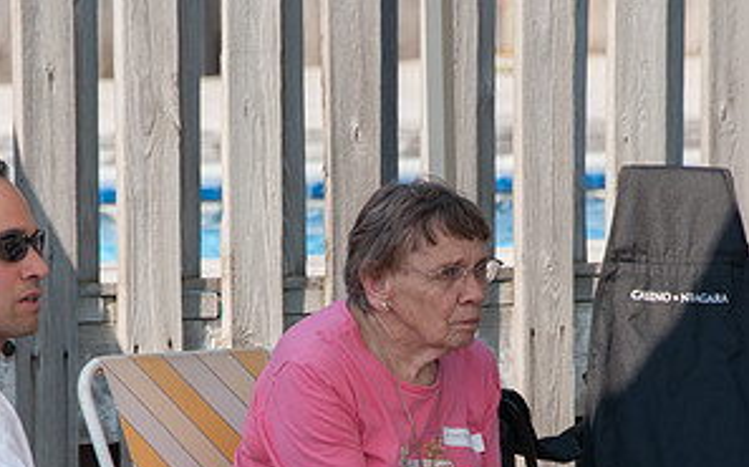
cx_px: 374
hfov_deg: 3.0
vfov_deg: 1.9
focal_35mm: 695
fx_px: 14173
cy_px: 485
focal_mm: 300
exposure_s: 1/400
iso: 500
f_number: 8
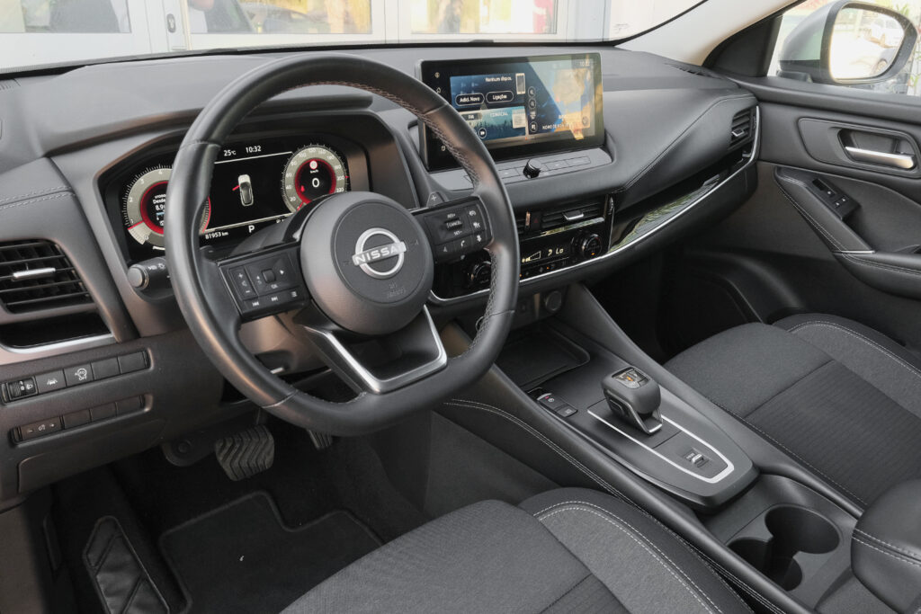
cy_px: 307
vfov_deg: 45.0
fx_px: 742
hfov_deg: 63.7
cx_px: 460
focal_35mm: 29
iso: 2000
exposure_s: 1/50
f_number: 9
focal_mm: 19.2
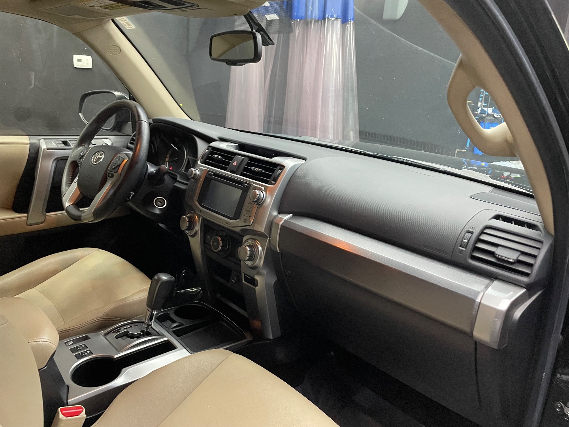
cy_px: 214
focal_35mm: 26
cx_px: 284
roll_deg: -4.4
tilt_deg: -16.7
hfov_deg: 67.3
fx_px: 427
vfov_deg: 53.1
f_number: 1.6
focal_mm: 4.2
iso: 400
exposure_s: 1/60
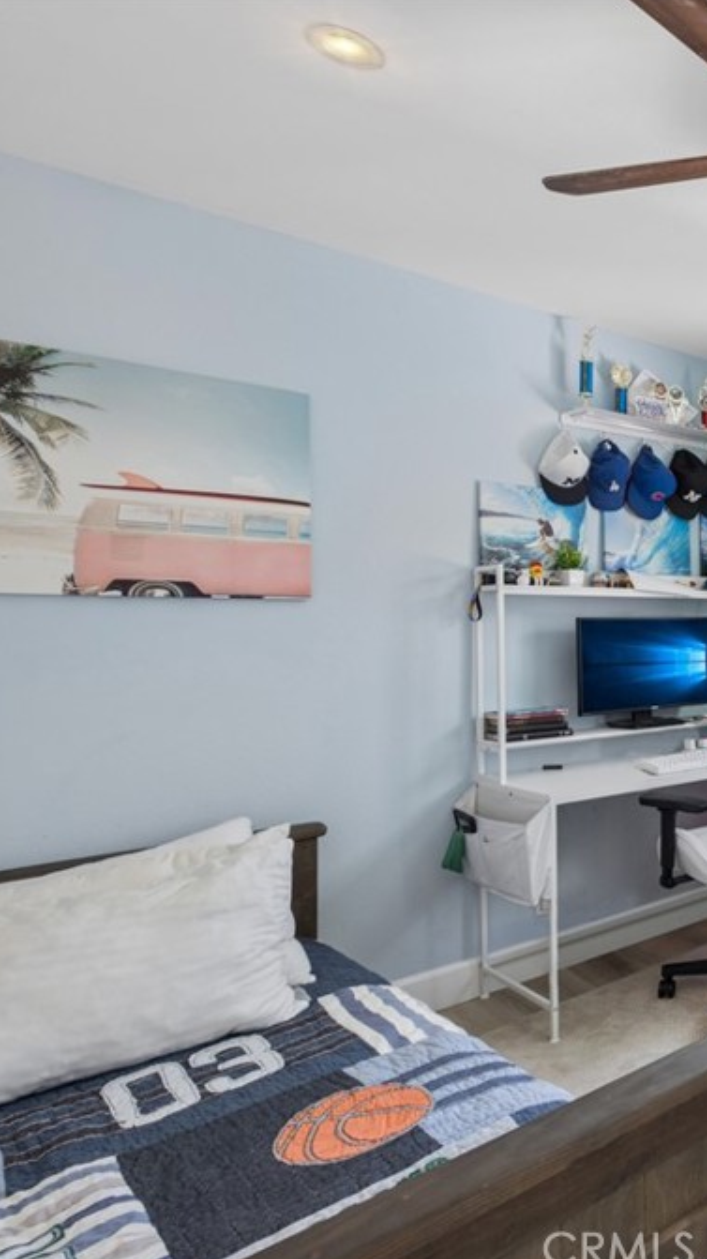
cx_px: 883
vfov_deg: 76.3
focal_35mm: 24
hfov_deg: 35.4
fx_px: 801
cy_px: 635
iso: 200
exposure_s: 1/10
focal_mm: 10
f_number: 8
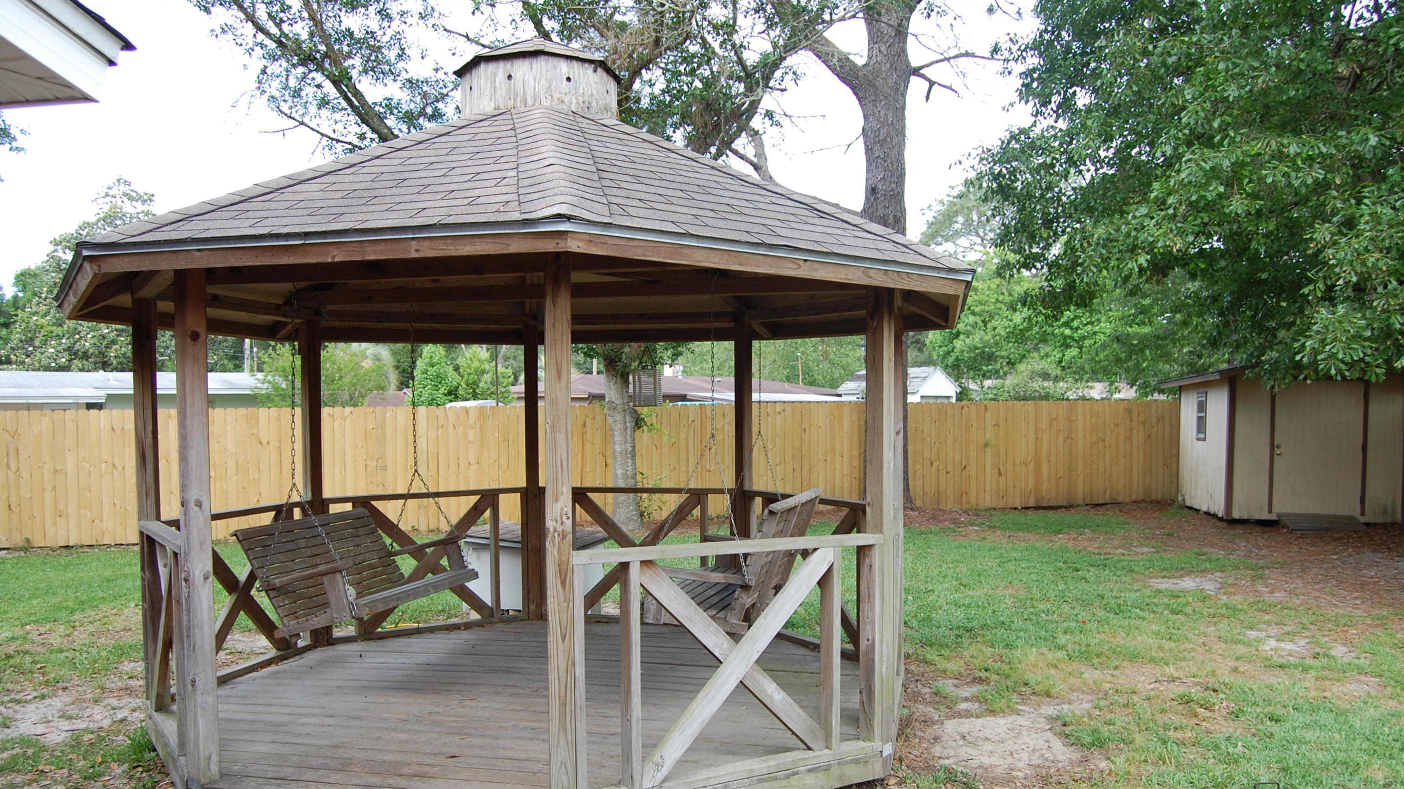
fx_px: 1080
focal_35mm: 29
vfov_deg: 40.1
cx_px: 714
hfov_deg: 66.1
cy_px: 461
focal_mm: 18
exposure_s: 1/160
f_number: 6.3
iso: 200
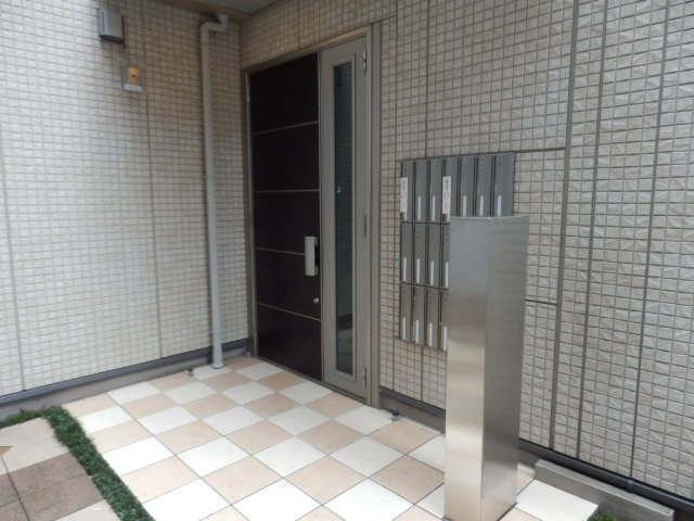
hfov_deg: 71.6
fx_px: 481
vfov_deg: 56.8
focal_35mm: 24
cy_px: 260
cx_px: 347
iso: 160
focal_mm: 4.2
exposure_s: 1/30
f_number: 3
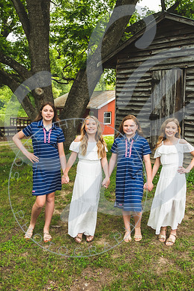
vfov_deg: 51.8
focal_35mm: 37
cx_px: 112
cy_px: 131
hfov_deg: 35.8
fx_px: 299
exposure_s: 1/200
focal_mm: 32
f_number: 5.6
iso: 250
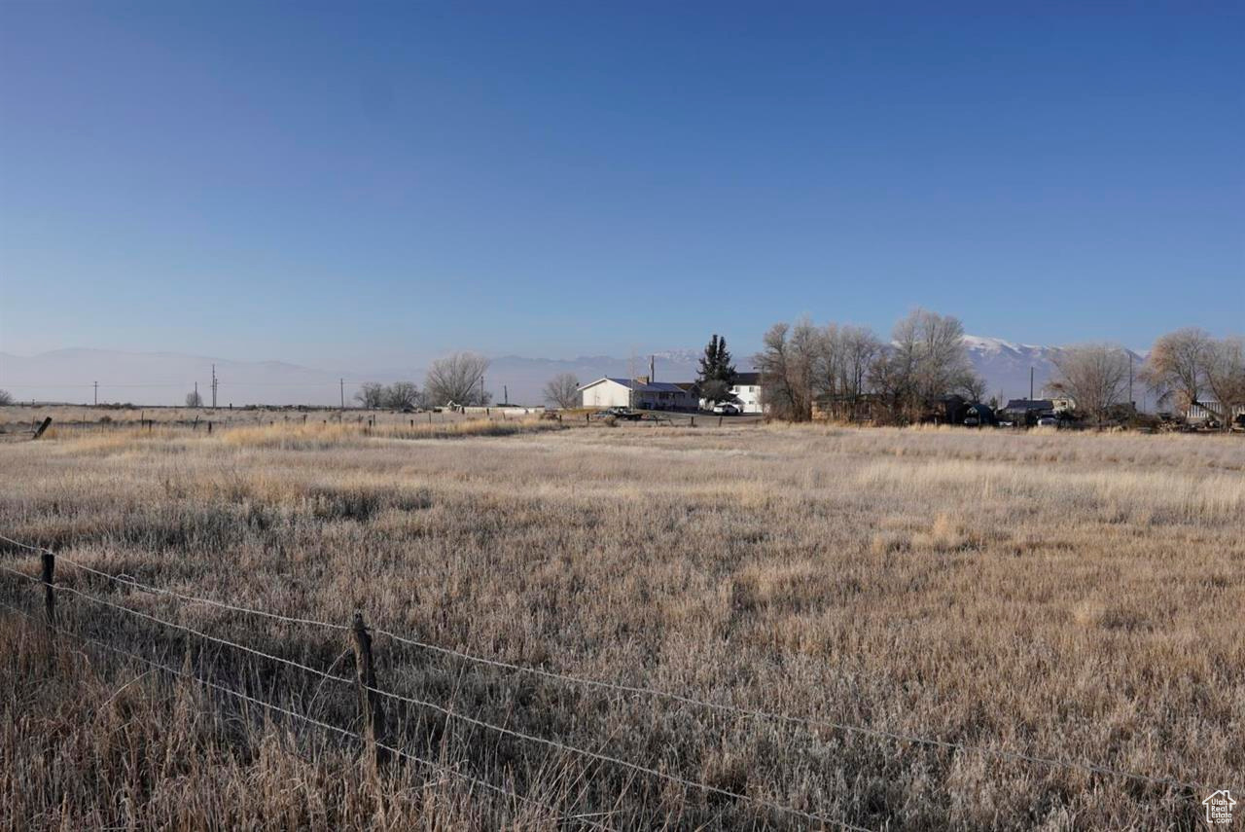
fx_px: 830
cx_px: 622
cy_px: 416
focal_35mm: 24
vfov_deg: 53.2
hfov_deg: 73.7
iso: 160
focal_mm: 16
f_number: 5.6
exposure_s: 1/1000
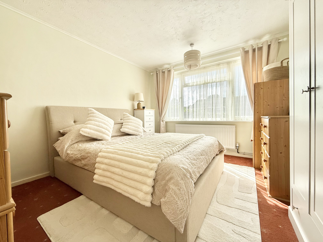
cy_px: 121
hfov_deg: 102.1
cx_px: 162
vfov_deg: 85.7
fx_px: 131
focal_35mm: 14
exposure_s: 1/240
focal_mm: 2.22
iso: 64
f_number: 2.2
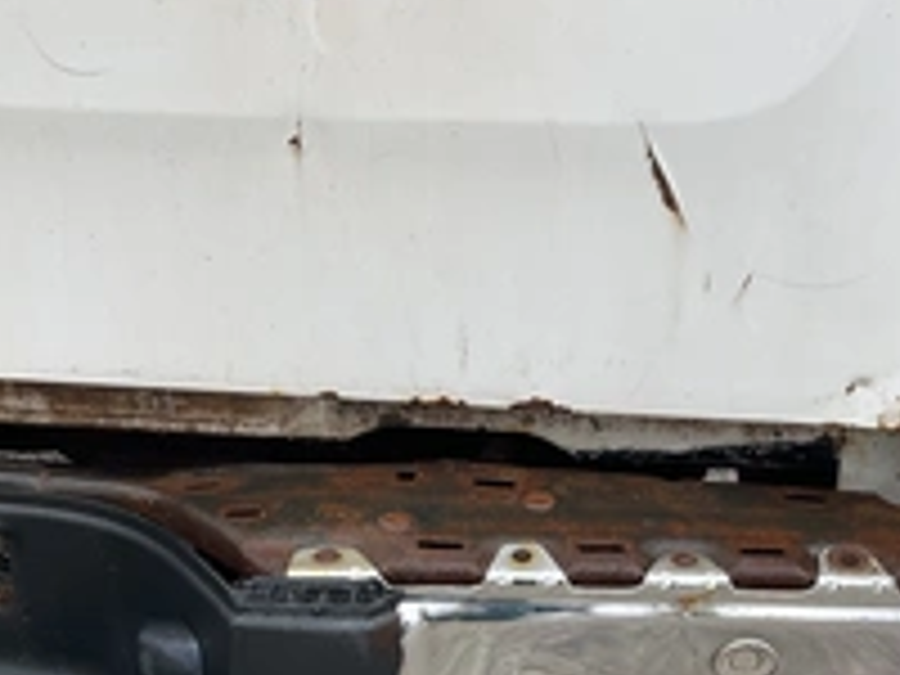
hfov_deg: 33.1
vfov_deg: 25.0
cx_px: 536
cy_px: 477
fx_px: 1508
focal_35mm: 58
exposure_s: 1/422
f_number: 1.8
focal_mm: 3
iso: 25
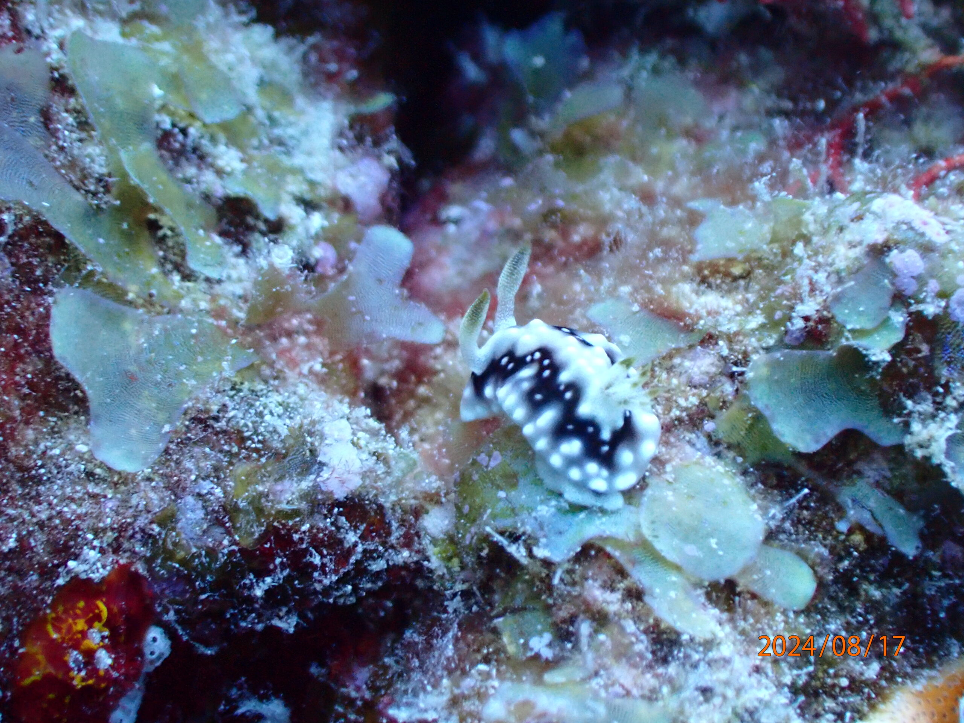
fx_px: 2785
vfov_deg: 14.8
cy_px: 362
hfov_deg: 19.6
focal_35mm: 100
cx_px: 482
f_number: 4.9
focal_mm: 18
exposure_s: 1/125
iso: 800
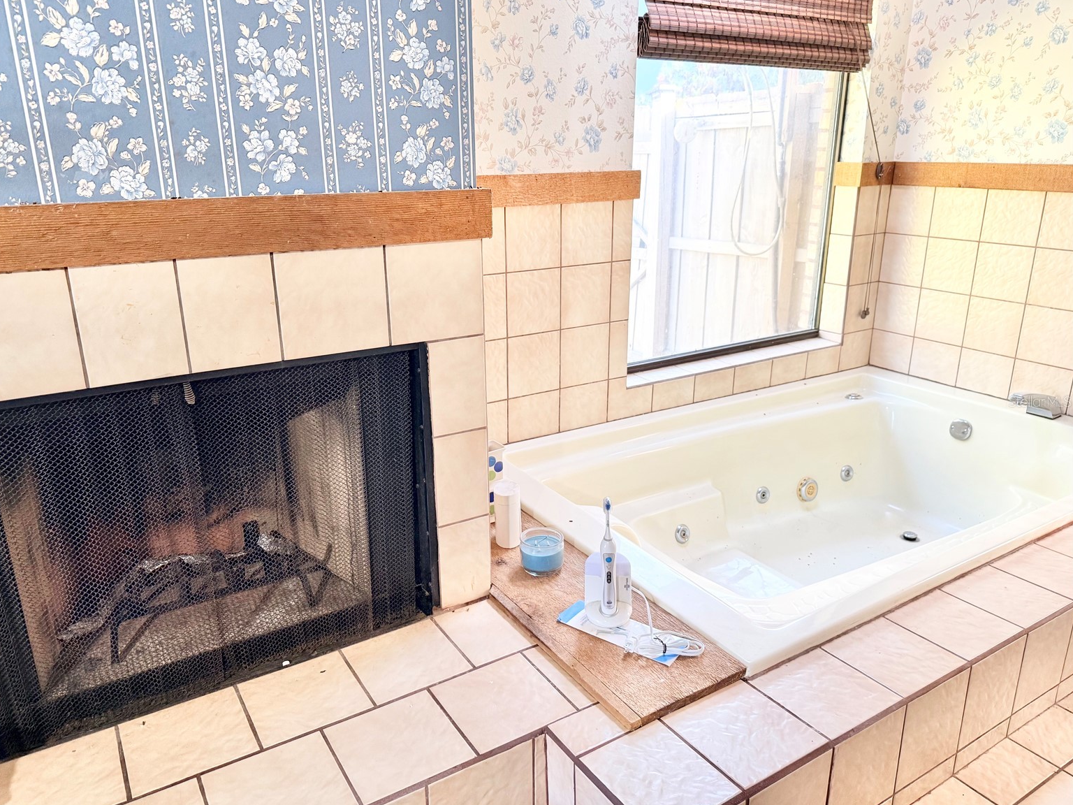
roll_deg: +0.7
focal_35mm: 25
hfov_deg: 69.4
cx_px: 516
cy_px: 401
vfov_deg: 54.9
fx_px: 775
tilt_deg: -18.1
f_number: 1.78
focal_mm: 6.76
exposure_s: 1/60
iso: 200
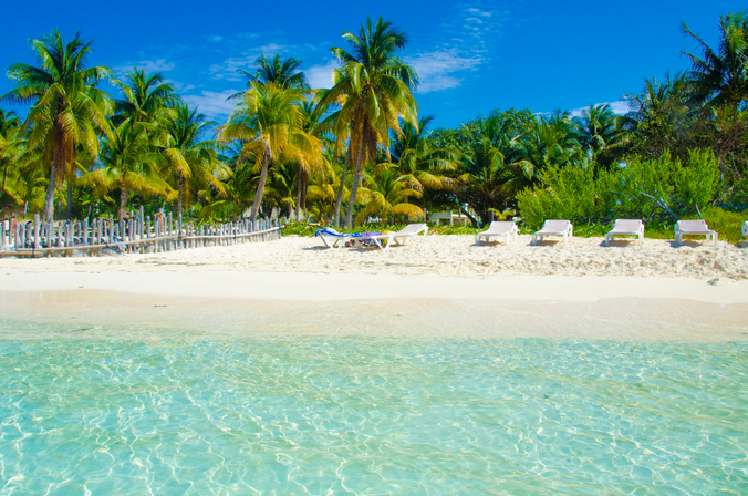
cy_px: 242
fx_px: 601
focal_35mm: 29
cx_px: 378
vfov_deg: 44.8
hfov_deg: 63.8
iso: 160
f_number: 10
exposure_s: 1/320
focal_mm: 18
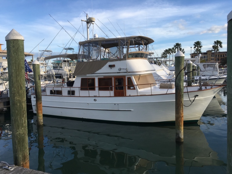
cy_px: 87
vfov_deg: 48.2
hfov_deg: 61.7
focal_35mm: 29
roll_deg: +1.1
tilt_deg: -4.6
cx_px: 116
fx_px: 194
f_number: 2.2
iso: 25
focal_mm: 4.15
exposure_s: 1/894
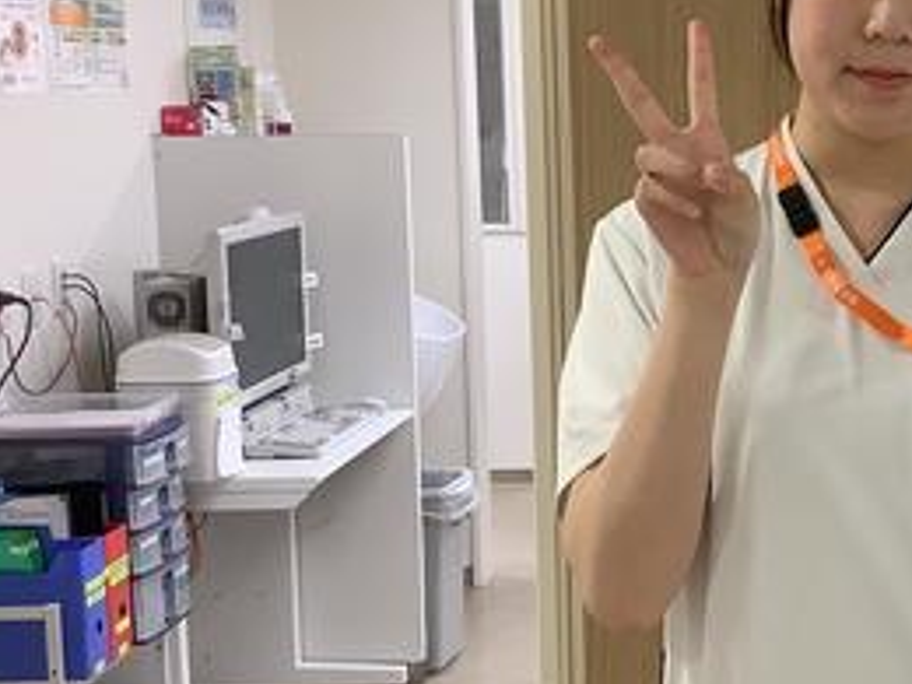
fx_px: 1844
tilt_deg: -7.2
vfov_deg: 21.0
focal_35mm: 70
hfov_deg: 26.0
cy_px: 291
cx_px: 966
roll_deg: -0.4
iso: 64
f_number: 2.4
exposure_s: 1/50
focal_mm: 3.3
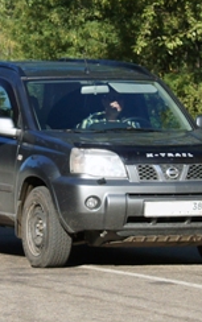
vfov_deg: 5.5
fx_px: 3374
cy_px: 107
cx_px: 34
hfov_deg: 3.4
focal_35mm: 384
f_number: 4.5
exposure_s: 1/2000
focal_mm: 60
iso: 400
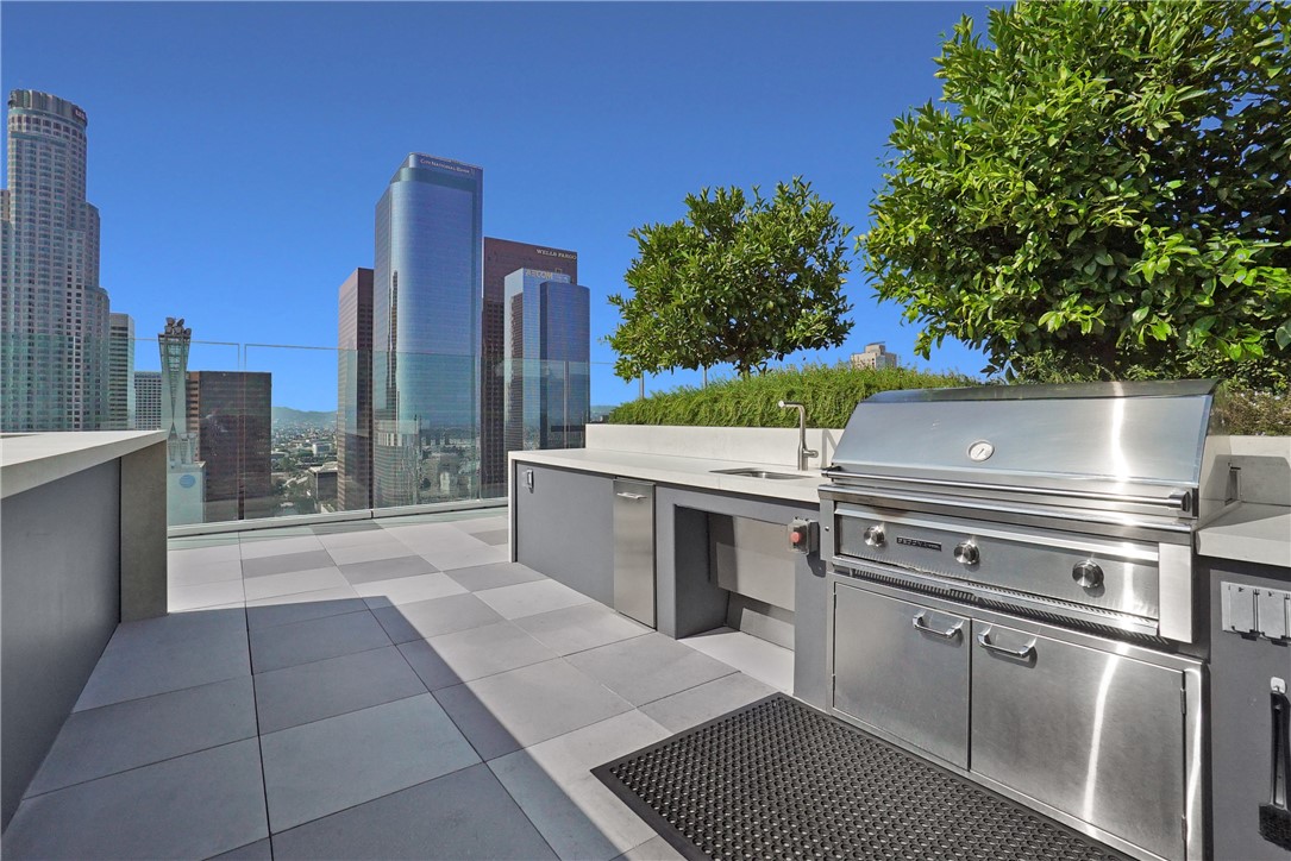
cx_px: 646
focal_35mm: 15
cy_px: 430
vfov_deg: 77.4
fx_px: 538
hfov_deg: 100.4
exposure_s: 1/2000
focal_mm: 10
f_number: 11
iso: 1000
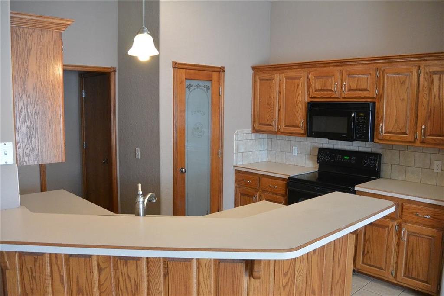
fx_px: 358
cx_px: 222
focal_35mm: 29
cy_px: 148
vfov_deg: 45.0
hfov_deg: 63.6
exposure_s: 1/80
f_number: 3.5
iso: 800
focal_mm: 11
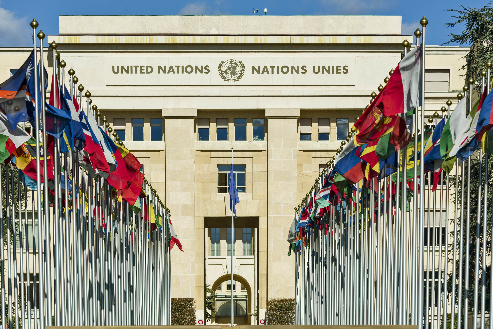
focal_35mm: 175
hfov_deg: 11.7
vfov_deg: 7.9
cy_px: 164
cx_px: 246
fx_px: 2397
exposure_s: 1/800
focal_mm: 175
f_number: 8
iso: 200
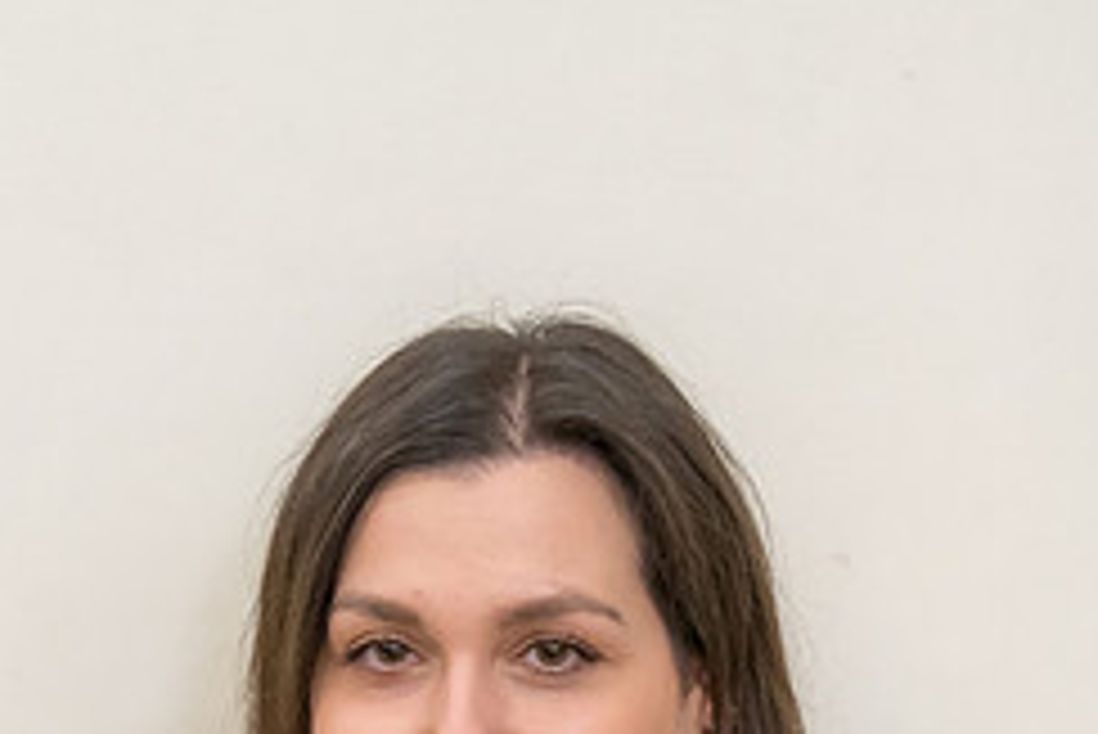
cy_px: 991
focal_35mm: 302
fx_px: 9216
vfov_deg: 4.5
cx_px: 482
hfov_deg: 6.8
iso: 5000
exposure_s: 1/80
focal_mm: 164
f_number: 4
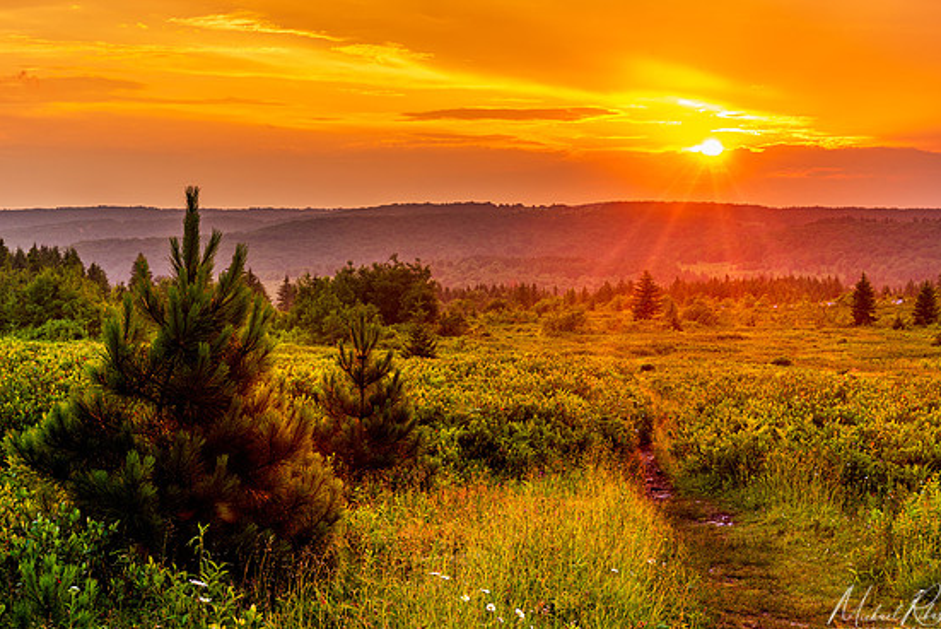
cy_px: 317
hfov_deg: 32.9
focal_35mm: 61
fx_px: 1595
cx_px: 466
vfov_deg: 22.3
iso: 100
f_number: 11
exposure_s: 1/15
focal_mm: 58
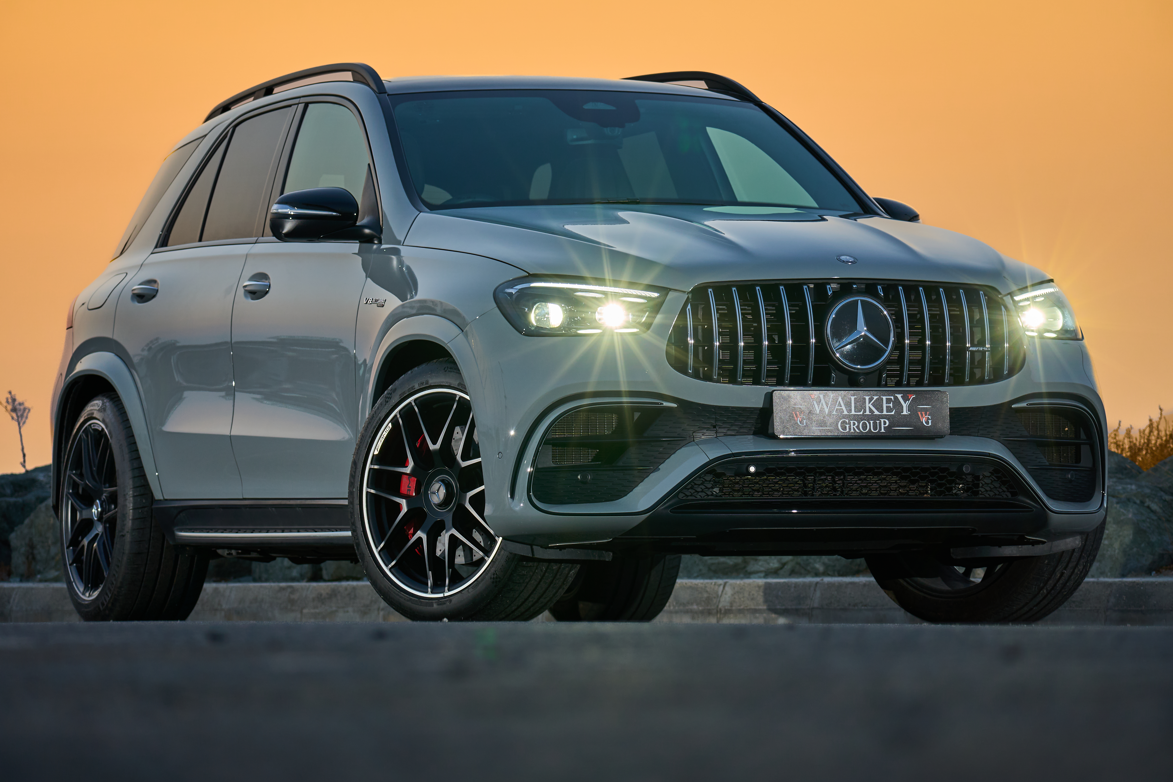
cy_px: 391
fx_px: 5669
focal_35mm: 174
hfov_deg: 11.8
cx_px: 586
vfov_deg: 7.9
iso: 100
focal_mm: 116
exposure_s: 1/40
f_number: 6.3
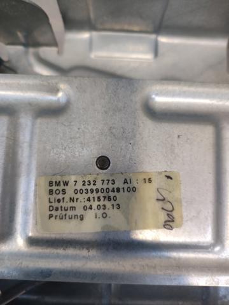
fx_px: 221
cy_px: 152
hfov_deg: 54.9
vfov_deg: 69.4
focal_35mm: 25
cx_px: 114
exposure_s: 1/33
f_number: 1.79
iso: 655
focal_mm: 4.7
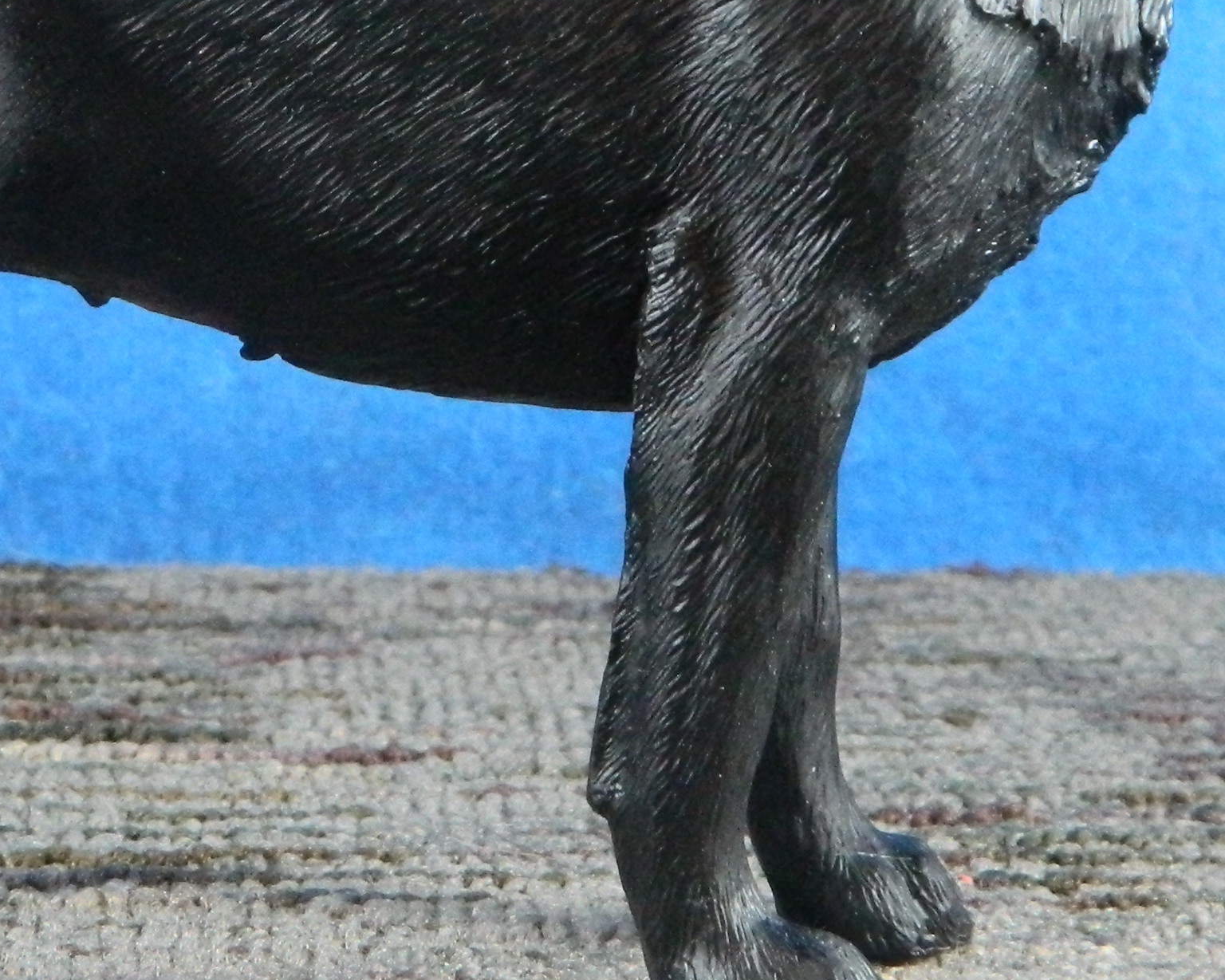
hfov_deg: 14.8
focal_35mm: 129
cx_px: 255
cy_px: 81
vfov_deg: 11.9
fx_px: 4677
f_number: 3.6
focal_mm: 8.4
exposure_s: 1/20
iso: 400
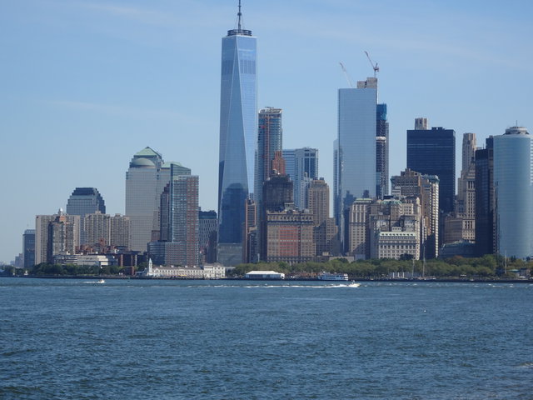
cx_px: 266
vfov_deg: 13.2
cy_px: 200
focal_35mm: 112
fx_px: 1725
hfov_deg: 17.6
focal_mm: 19.1
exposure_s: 1/400
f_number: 5.6
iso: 80
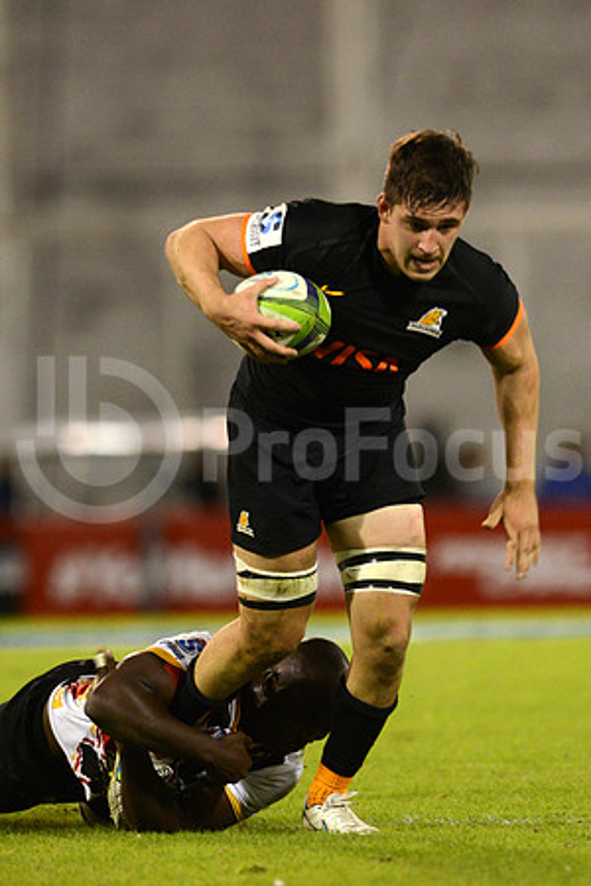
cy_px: 443
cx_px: 296
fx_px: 10342
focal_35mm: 420
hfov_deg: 3.3
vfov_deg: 4.9
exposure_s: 1/500
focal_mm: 420
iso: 3200
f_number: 4
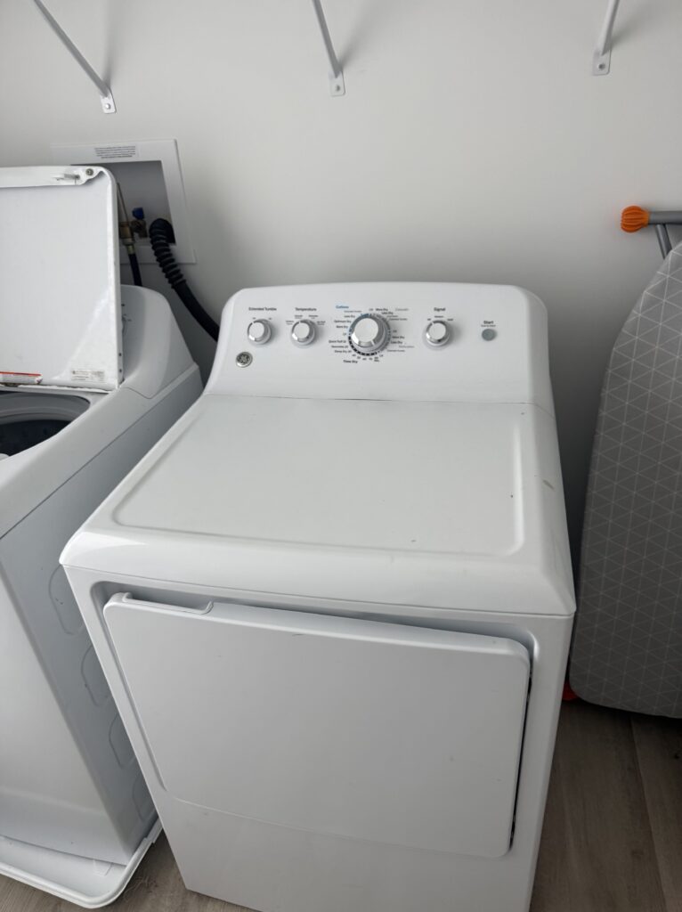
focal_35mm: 24
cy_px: 456
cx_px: 341
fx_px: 632
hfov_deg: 56.7
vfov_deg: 71.6
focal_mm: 6.76
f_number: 1.78
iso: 125
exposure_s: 1/121
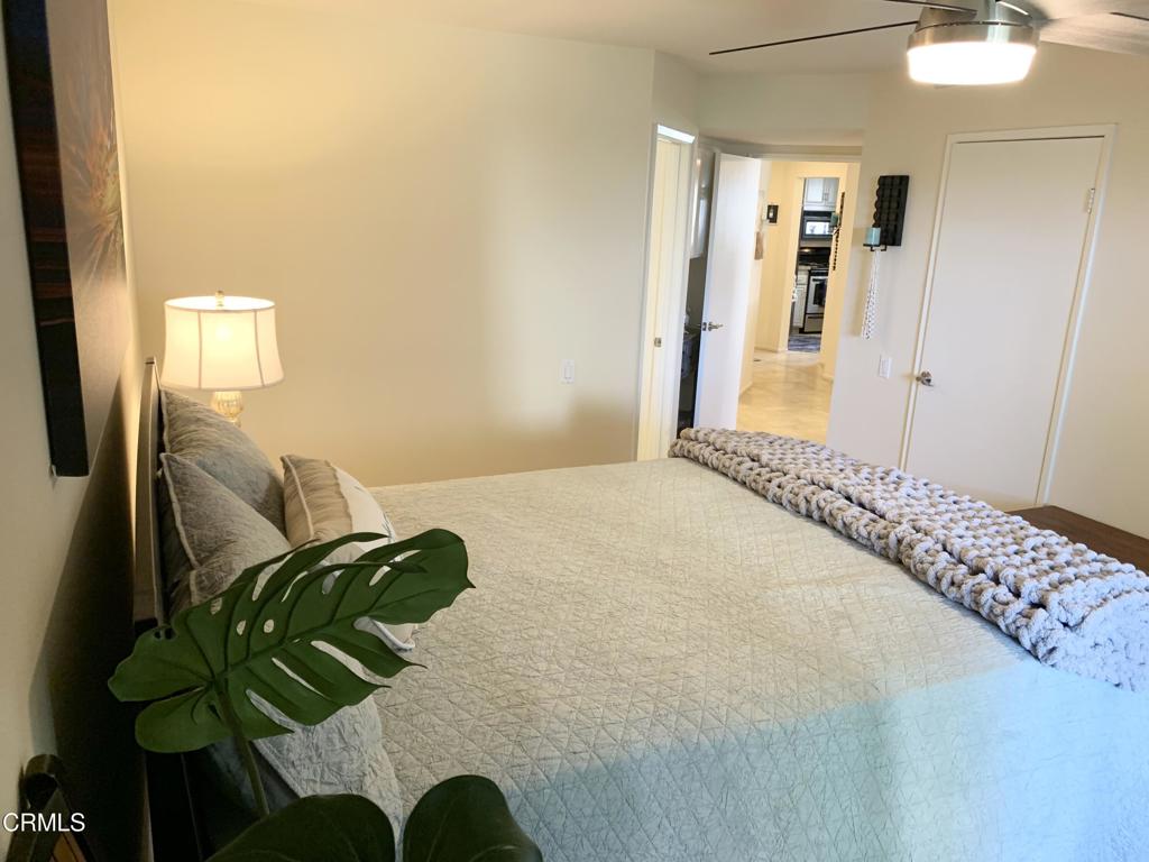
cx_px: 574
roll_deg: -2.9
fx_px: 863
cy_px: 431
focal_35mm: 26
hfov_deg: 67.3
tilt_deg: -14.4
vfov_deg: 53.1
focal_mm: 4.25
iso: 160
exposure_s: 1/60
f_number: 1.8
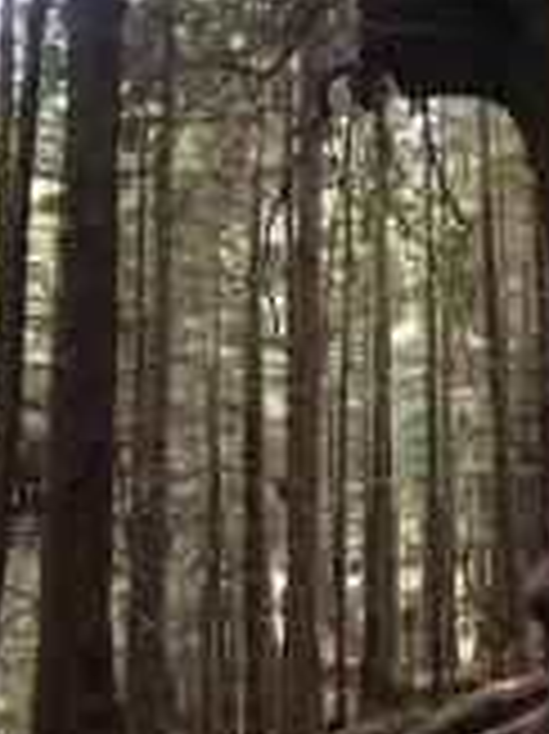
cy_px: 221
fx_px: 1376
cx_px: 441
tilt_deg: +8.7
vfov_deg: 29.5
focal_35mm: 65
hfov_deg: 22.3
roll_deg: -0.6
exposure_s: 1/30
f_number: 2.2
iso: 160
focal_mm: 4.15
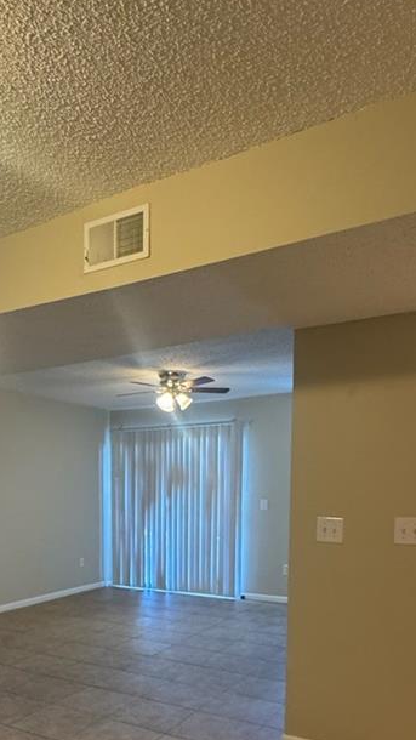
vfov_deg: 61.3
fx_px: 588
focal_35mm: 30
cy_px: 539
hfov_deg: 38.2
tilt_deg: -2.8
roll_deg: +0.5
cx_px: 115
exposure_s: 1/60
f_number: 2.2
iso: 320
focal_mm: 2.22
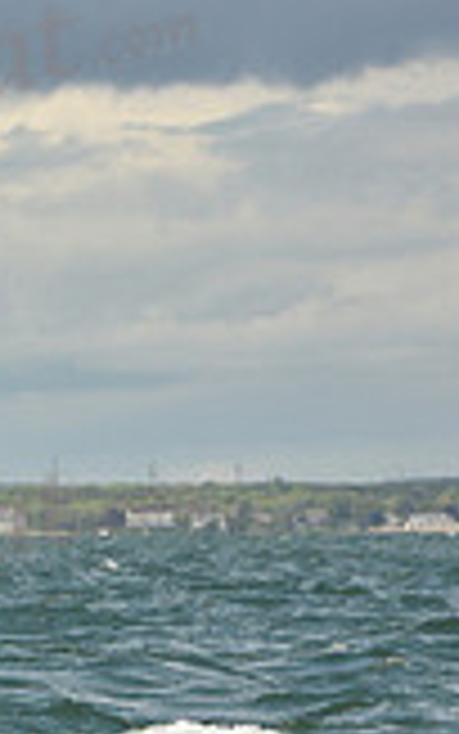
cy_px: 390
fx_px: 13778
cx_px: -666
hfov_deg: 1.9
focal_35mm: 689
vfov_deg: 3.0
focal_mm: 190
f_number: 11
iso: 320
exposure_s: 1/800
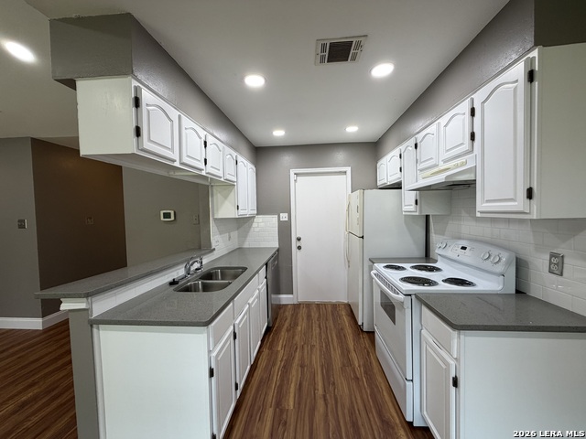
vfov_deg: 85.7
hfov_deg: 102.1
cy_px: 220
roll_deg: +1.9
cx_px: 293
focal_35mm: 14
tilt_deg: -1.3
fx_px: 237
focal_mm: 2.22
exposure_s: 1/120
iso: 125
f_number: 2.2
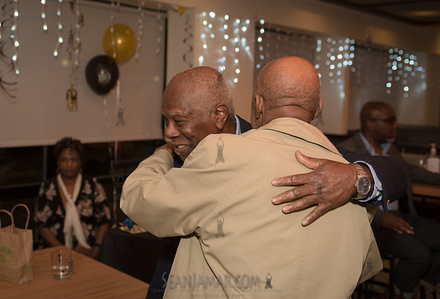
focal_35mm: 45
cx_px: 177
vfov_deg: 30.0
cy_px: 123
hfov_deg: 43.0
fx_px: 556
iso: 1250
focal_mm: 38
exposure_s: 1/400
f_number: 3.5
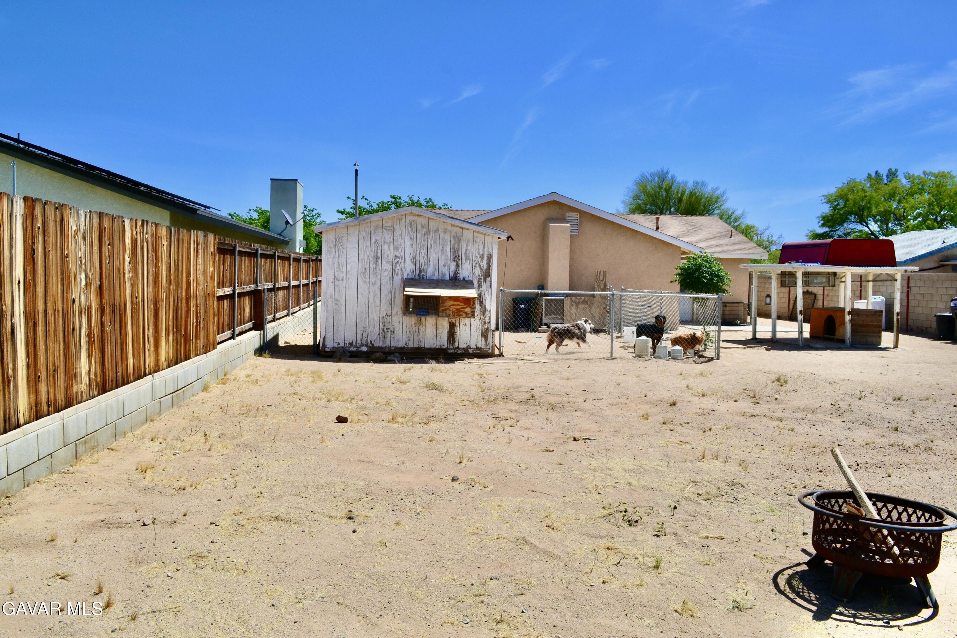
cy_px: 319
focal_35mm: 27
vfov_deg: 47.9
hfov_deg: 67.4
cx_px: 478
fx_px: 718
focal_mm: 18
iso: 360
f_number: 11
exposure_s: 1/500
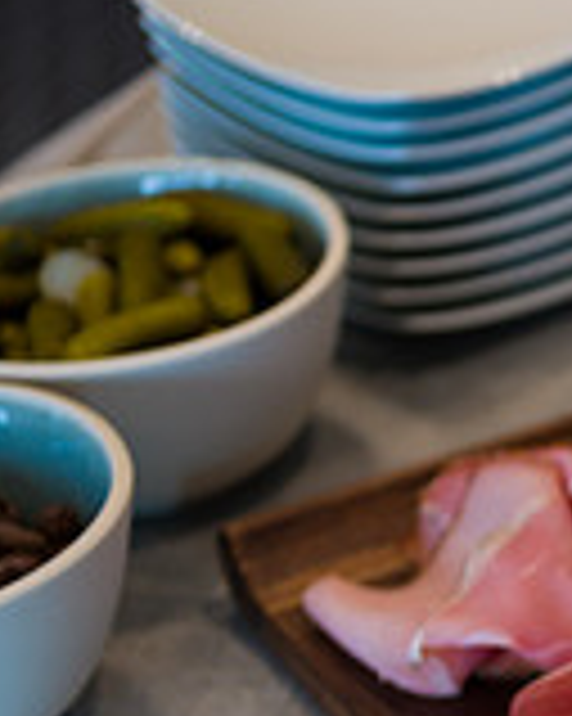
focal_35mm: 154
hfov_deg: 9.4
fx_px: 3262
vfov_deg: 12.3
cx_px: 1121
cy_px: 842
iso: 250
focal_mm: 45
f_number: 3.2
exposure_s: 1/125
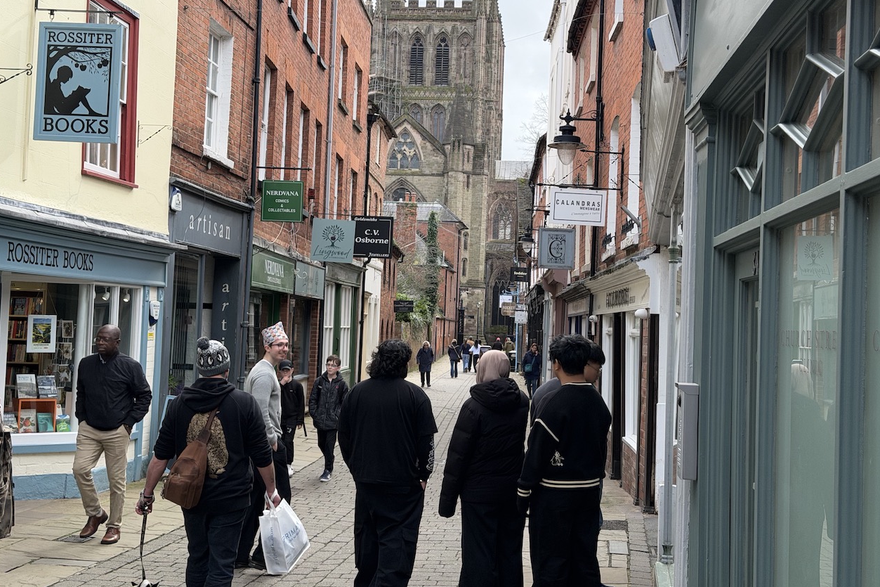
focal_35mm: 51
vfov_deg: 26.5
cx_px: 442
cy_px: 253
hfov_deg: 38.9
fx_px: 1246
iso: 64
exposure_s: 1/1167
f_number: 1.78
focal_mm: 6.76
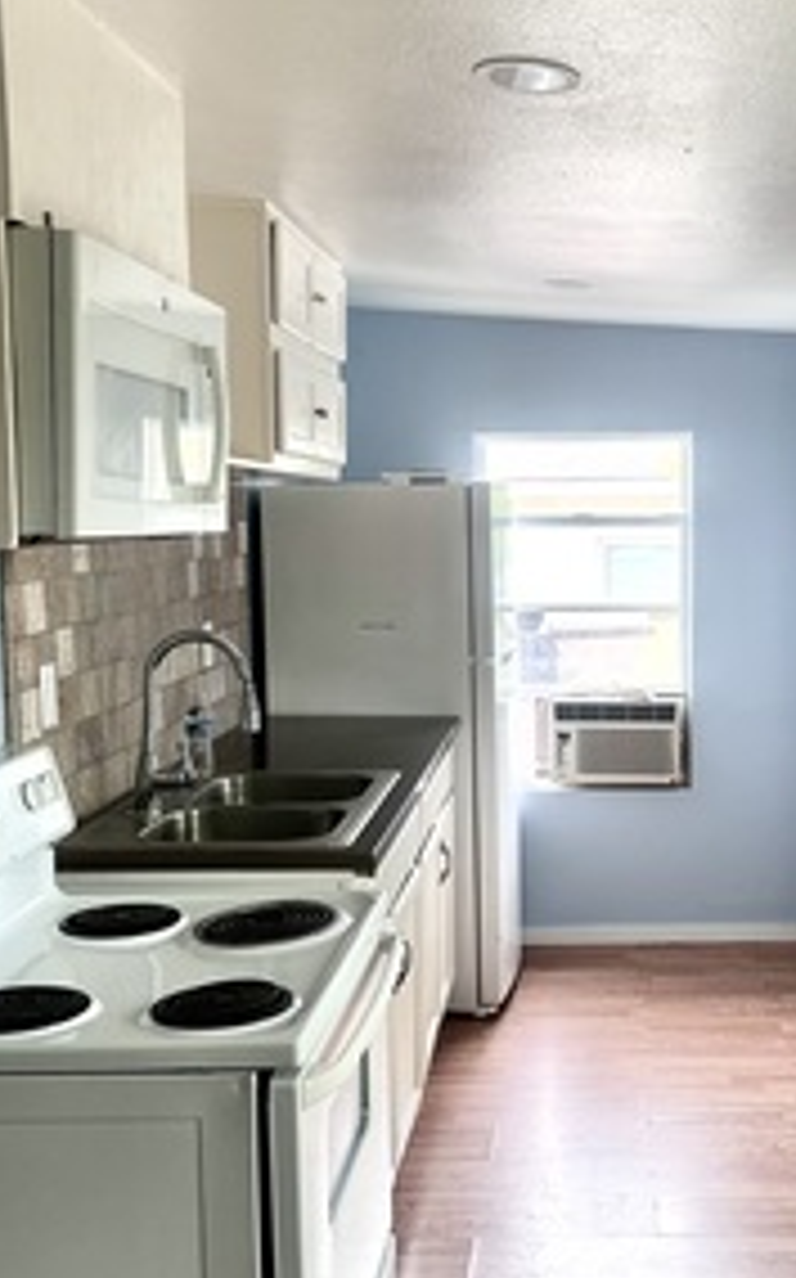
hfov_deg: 29.4
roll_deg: +0.6
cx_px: 580
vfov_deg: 46.2
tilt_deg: -4.6
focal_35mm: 43
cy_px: 644
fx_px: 1496
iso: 160
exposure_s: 1/121
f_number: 1.78
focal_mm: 6.86
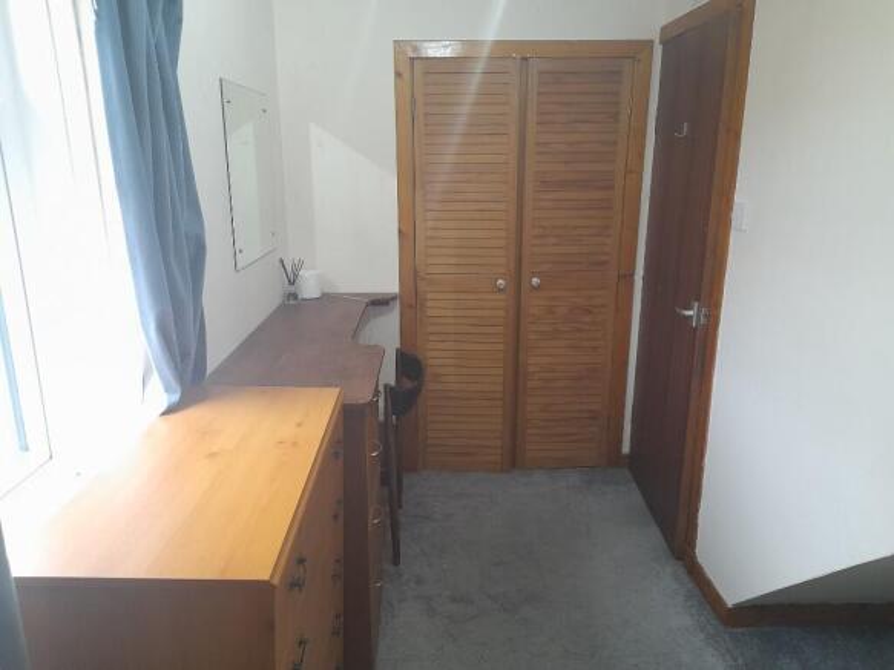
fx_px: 646
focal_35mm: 25
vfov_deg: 54.9
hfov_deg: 69.4
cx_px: 447
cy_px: 335
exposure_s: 1/33
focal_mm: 4.6
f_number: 2
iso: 320
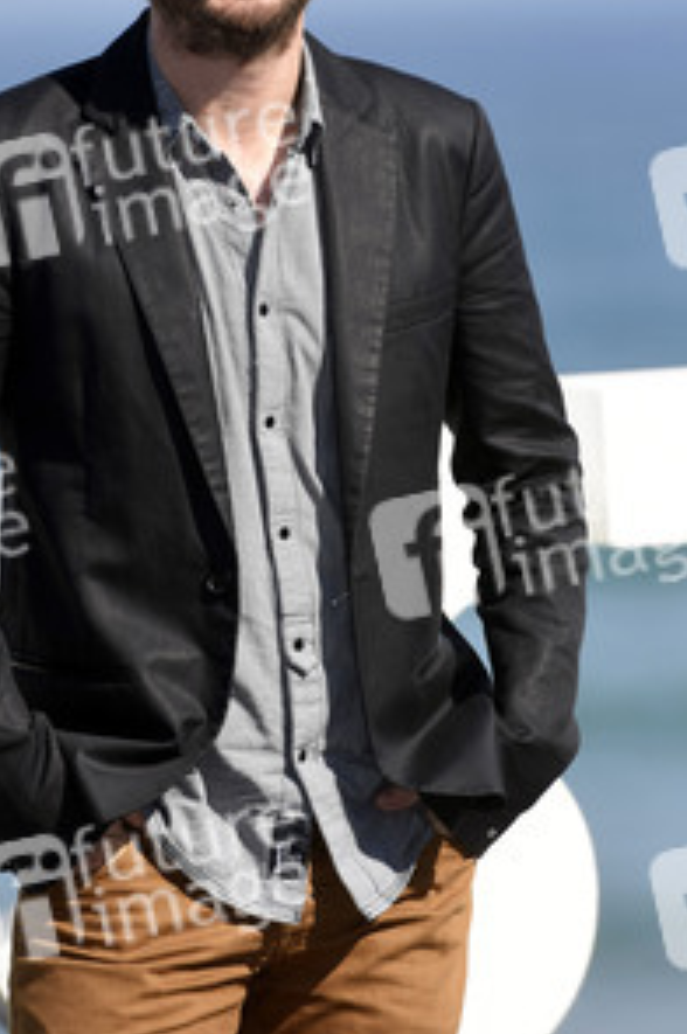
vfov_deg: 5.1
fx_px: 11677
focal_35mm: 407
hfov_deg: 3.4
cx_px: 231
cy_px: 361
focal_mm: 200
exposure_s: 1/4000
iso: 400
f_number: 4
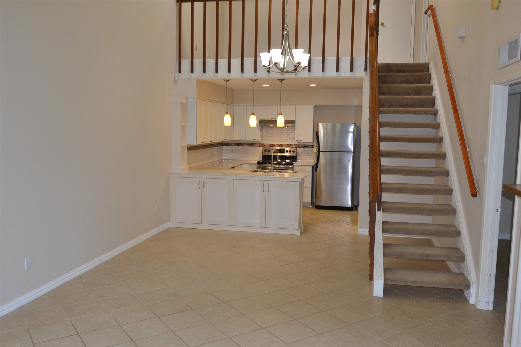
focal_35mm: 30
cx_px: 260
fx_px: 434
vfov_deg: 43.6
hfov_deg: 61.9
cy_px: 174
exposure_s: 1/60
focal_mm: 20
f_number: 4
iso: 400
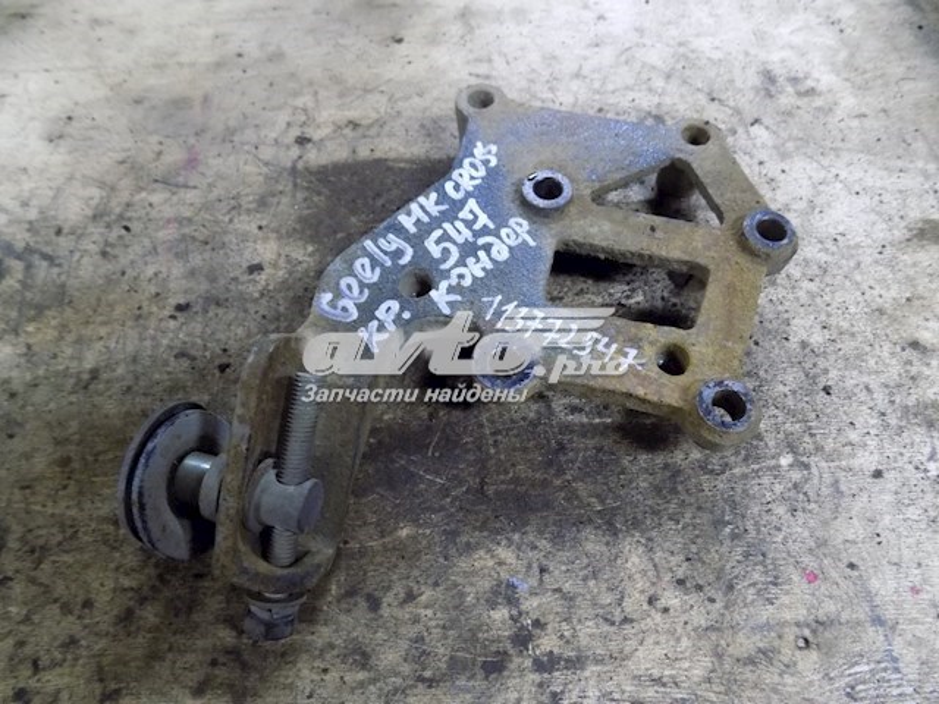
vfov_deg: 58.9
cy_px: 352
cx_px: 470
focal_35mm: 23
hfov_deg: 73.9
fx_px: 624
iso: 400
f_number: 3.1
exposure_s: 1/13
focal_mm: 4
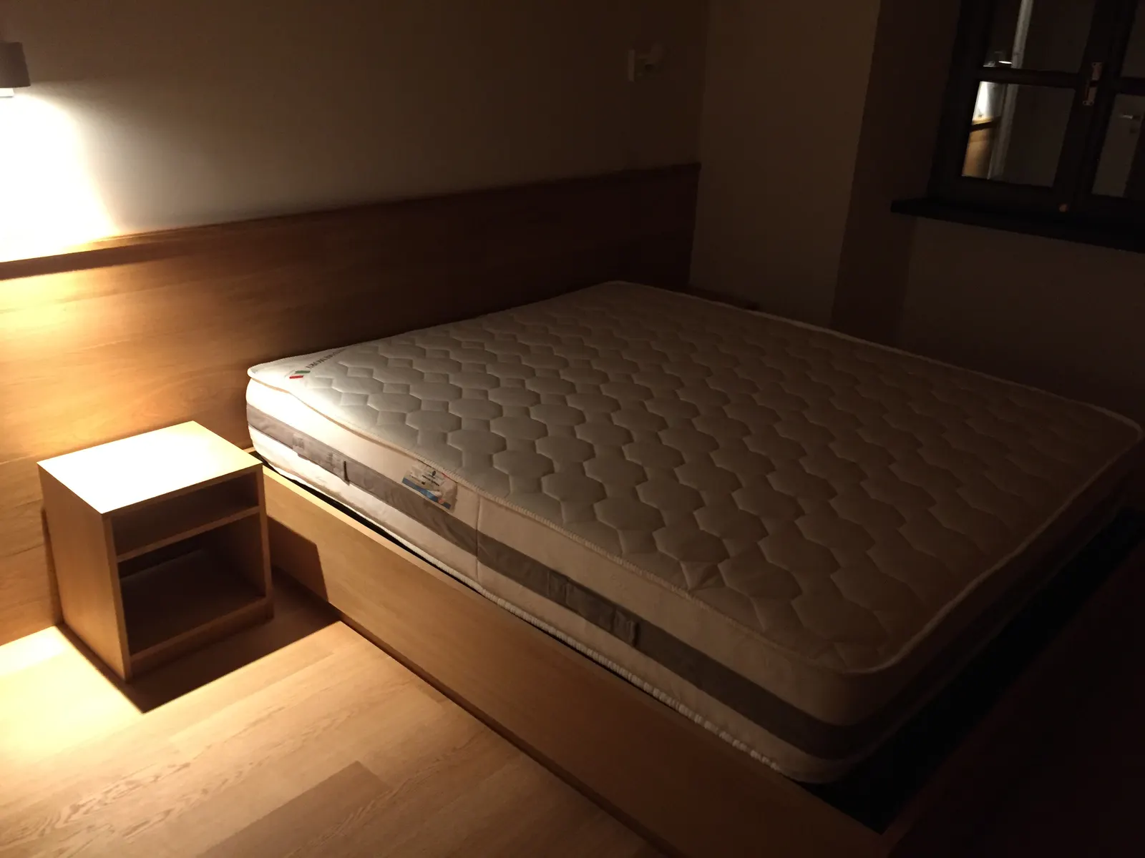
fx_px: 959
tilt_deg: -22.7
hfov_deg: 61.7
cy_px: 429
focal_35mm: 29
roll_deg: -2.4
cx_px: 572
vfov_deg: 48.2
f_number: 2.2
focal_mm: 4.15
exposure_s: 1/20
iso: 250
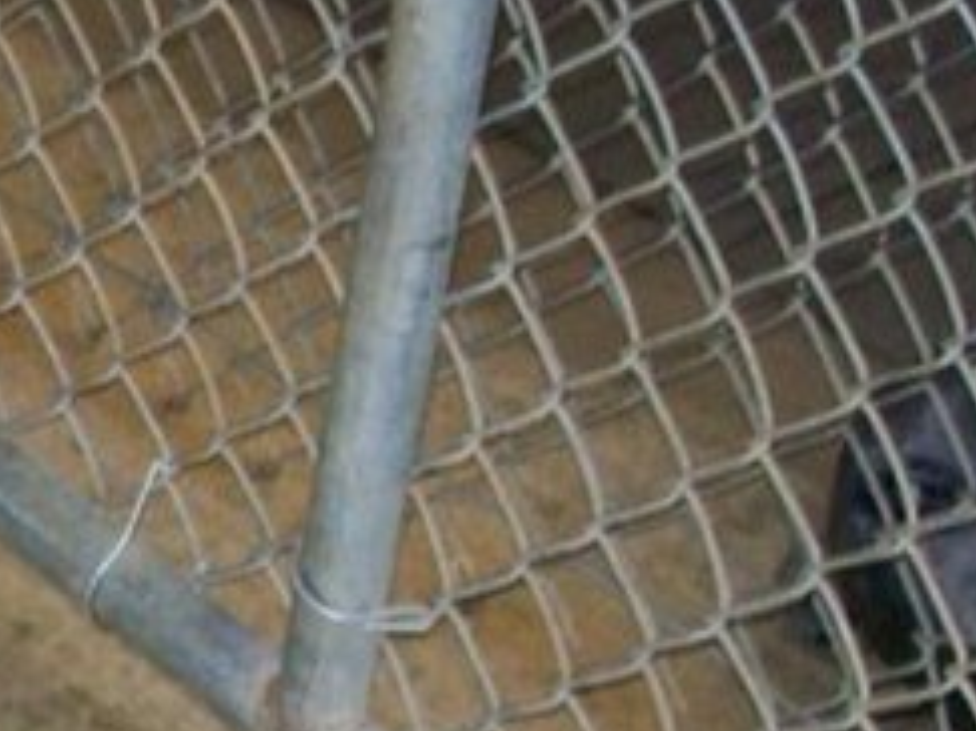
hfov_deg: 13.1
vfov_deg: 10.4
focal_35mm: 142
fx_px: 4002
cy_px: 625
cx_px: -534
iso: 200
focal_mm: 7.6
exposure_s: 1/73.6
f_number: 3
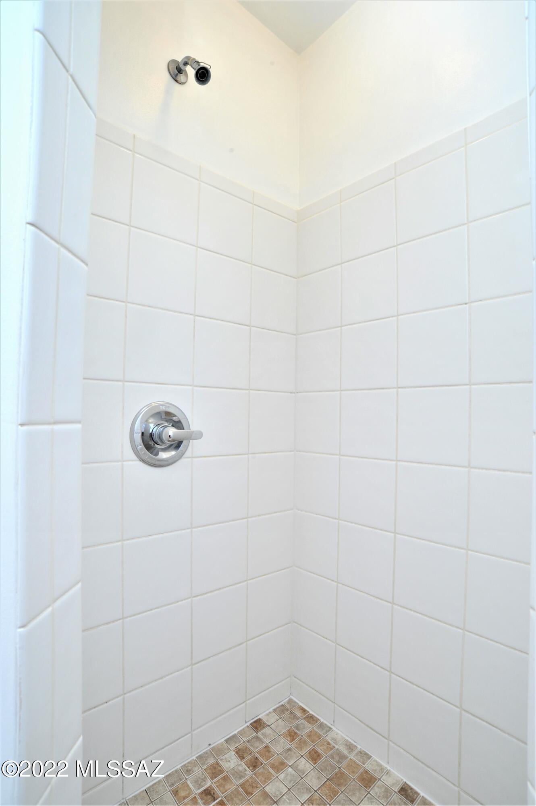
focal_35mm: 18
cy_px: 403
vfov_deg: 90.0
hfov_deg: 67.3
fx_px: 403
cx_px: 268
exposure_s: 1/50
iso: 640
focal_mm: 18
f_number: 13
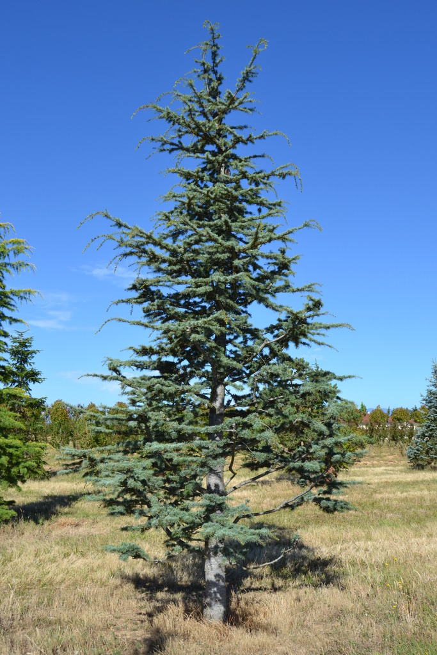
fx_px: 601
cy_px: 328
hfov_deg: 40.0
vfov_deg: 57.2
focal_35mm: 33
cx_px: 218
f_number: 8
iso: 100
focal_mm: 22
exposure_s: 1/250
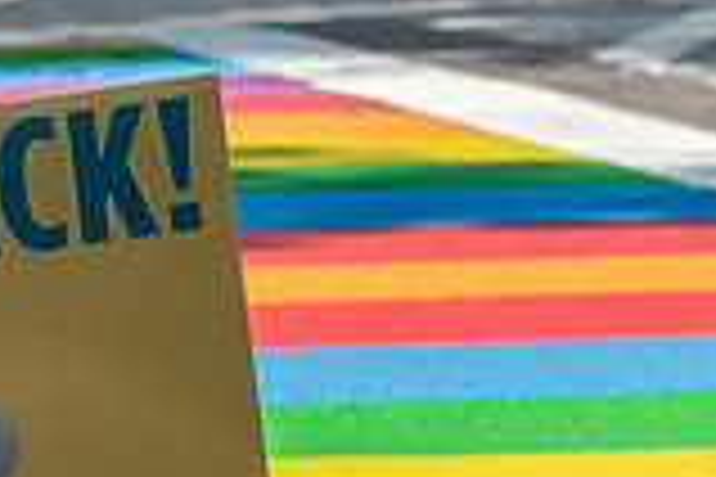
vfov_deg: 3.1
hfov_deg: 4.7
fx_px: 8770
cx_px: 575
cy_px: 562
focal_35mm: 441
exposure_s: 1/640
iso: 200
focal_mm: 70
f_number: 5.6
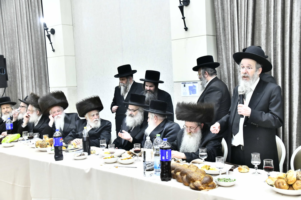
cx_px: 150
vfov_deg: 29.9
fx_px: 376
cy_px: 100
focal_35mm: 45
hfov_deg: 43.6
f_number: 5.6
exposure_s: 1/125
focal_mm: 45
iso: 8000
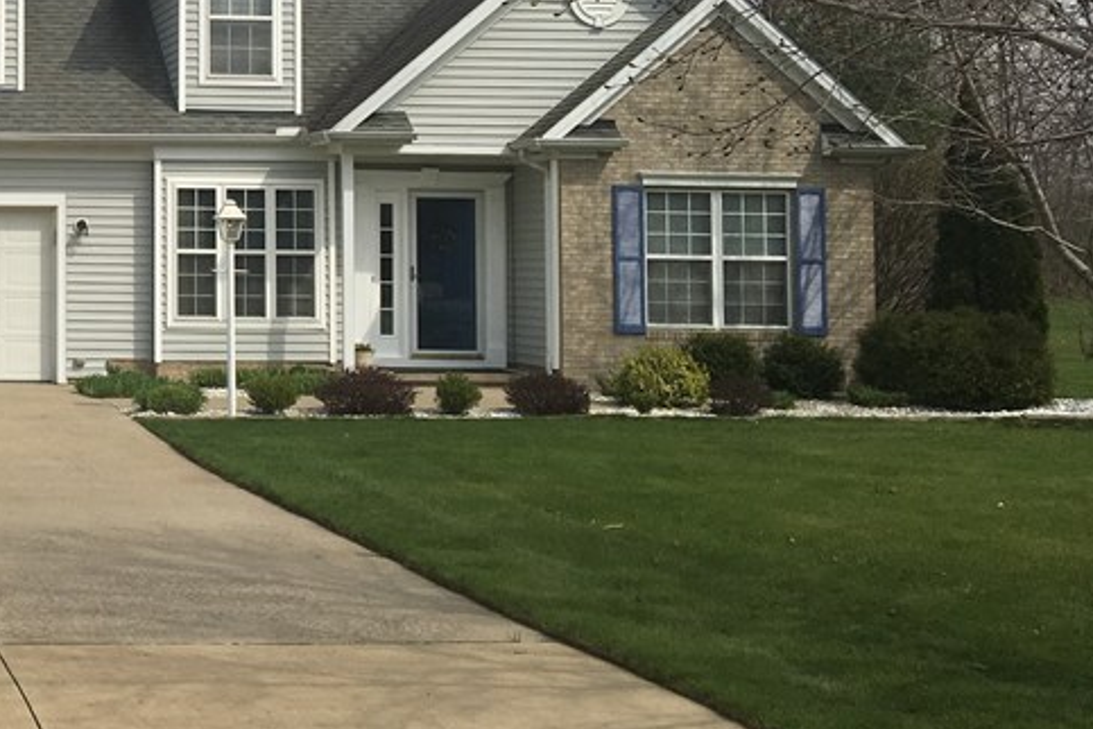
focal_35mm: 64
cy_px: 131
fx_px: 1943
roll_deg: -0.1
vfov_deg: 21.0
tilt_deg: +3.6
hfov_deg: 29.0
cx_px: -50
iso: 25
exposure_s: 1/3205
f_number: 2.2
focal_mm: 4.15
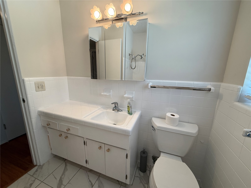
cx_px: 126
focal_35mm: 14
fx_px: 102
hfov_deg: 102.1
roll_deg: -0.6
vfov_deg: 85.7
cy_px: 94
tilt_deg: -11.9
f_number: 2.2
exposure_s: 1/120
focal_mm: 2.22
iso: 160
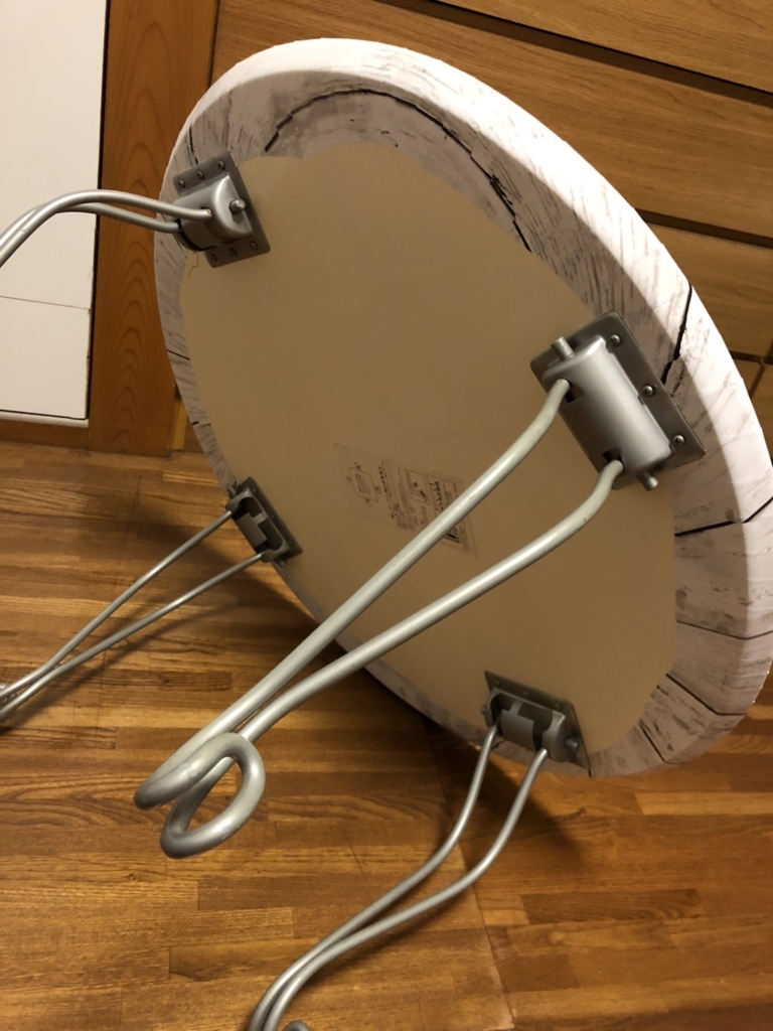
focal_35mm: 28
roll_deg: -15.0
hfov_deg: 49.7
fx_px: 834
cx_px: 386
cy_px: 516
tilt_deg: -30.2
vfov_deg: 63.4
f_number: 1.8
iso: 100
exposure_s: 1/6
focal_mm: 4
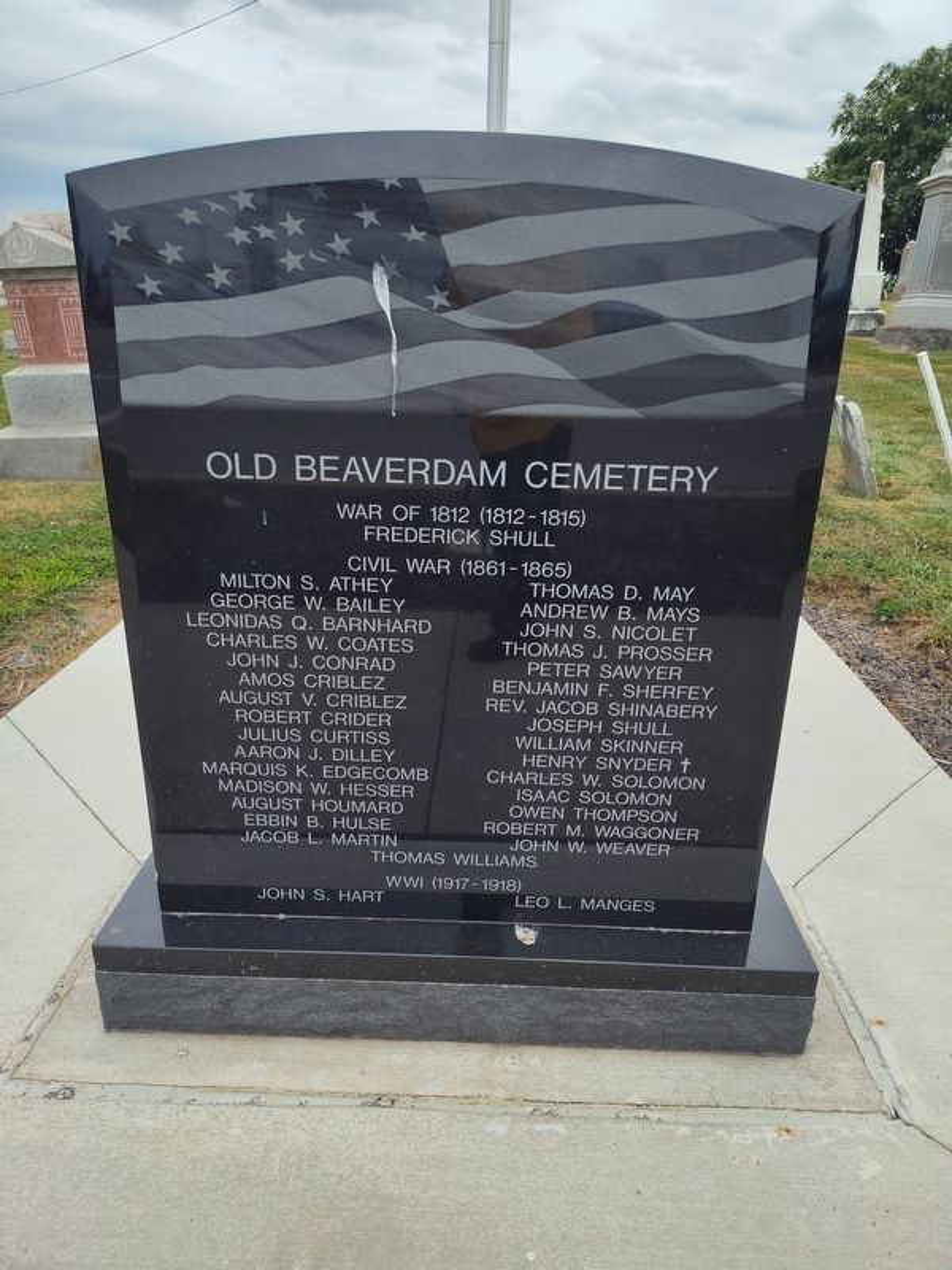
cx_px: 476
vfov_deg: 73.9
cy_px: 635
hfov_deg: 58.9
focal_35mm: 23
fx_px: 843
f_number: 1.8
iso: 100
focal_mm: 5.56
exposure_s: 1/411
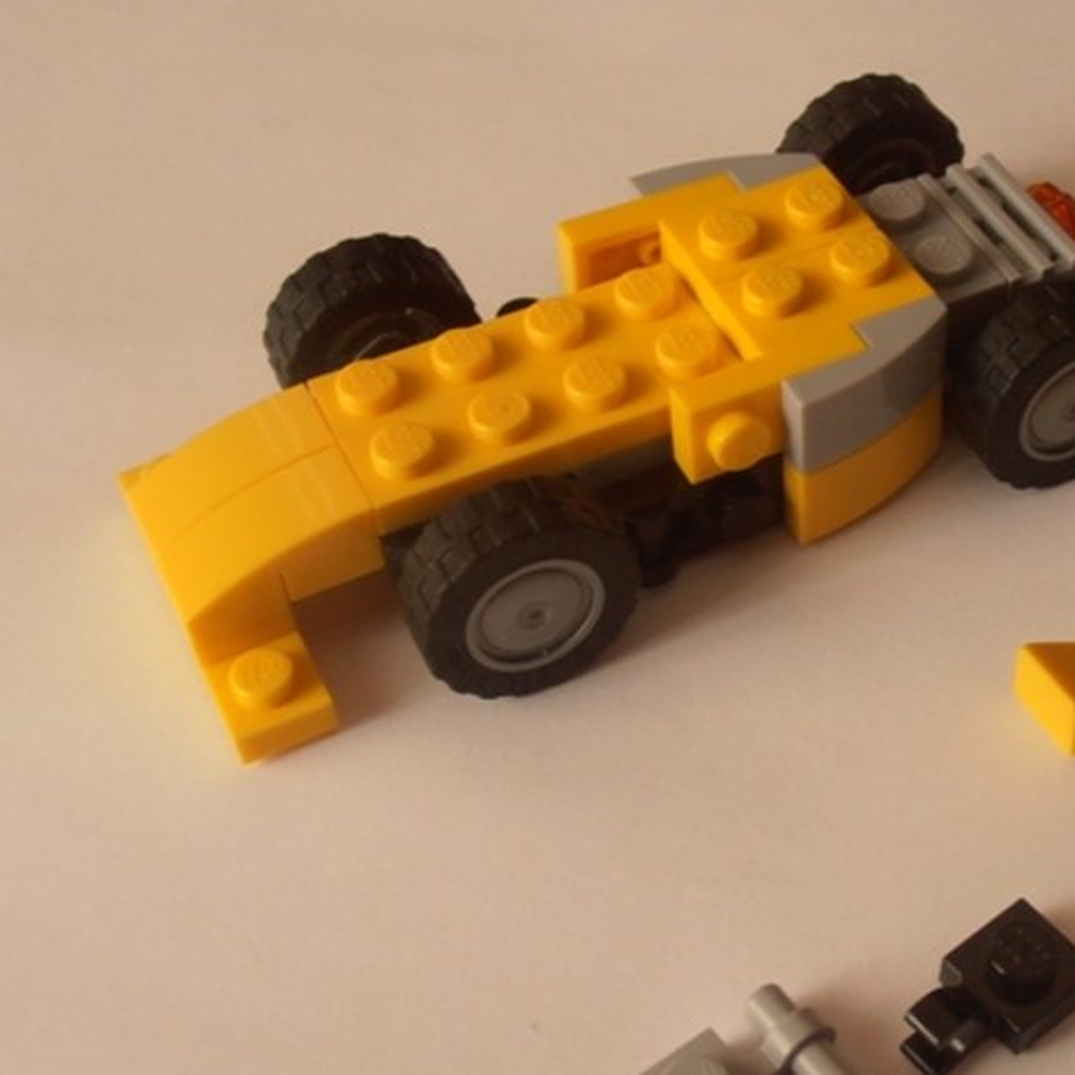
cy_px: 650
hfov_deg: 26.8
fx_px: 2213
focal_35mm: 63
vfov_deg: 27.2
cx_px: 843
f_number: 3.9
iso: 125
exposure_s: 1/20
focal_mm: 6.61
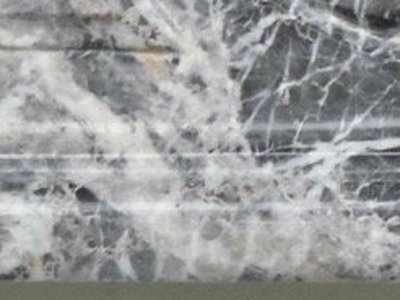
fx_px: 5020
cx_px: 395
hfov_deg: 4.6
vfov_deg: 3.4
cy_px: -222
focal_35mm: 434
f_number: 4.9
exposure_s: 1/80
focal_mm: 16
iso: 320
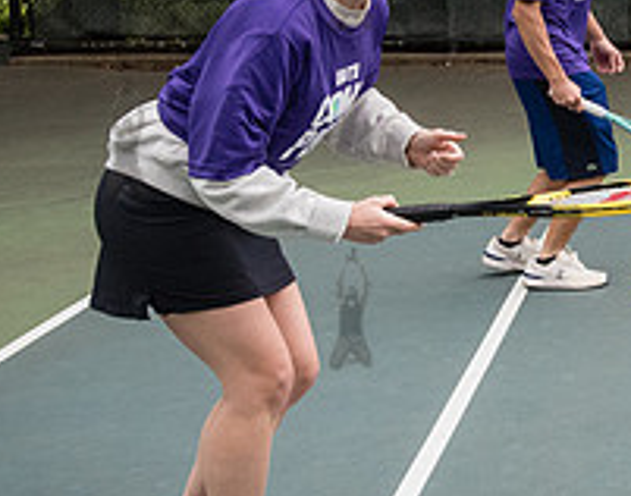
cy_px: 66
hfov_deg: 16.9
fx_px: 1818
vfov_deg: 15.4
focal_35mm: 98
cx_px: 1065
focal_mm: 28
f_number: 5
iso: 1600
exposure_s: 1/2000
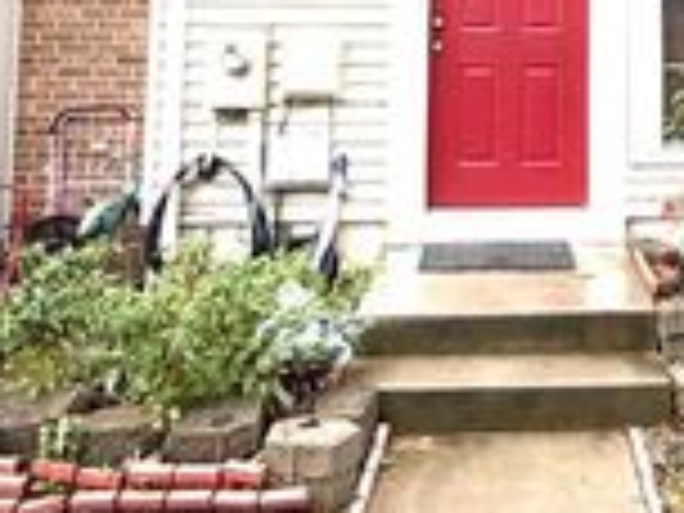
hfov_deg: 38.9
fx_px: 909
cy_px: -34
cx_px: 590
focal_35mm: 46
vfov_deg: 28.9
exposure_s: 1/99
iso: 320
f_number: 2.2
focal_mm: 2.22
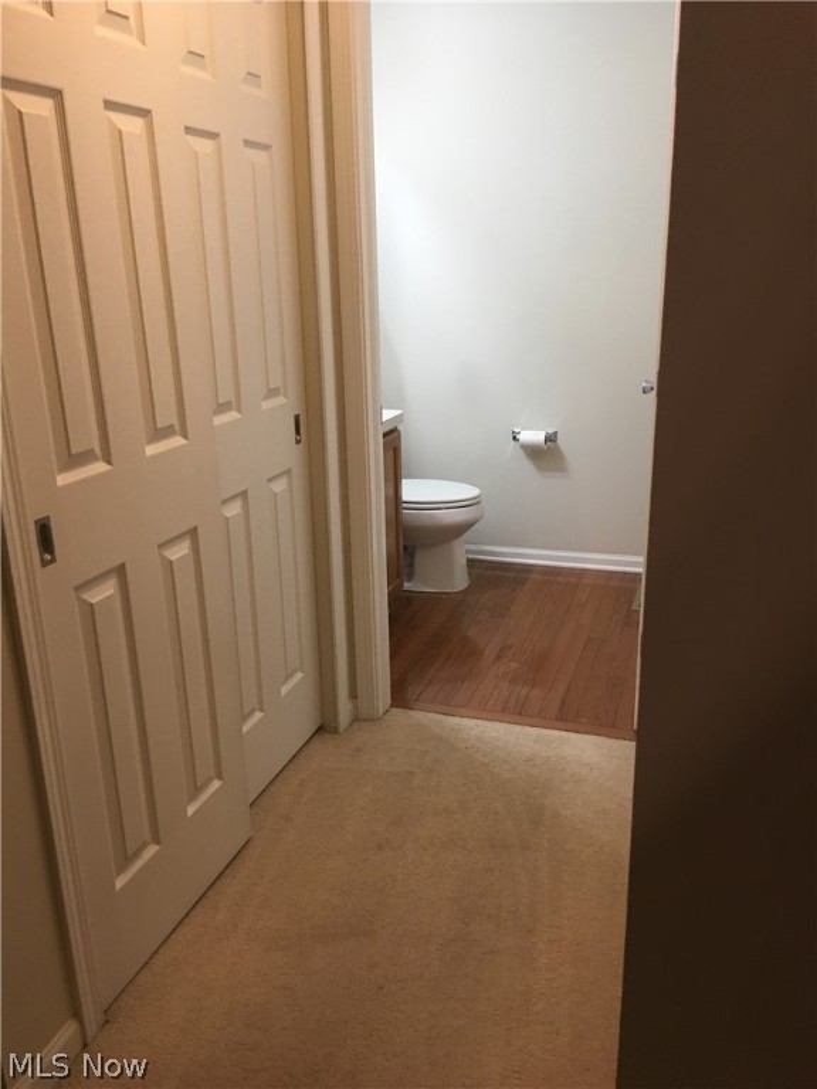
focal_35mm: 29
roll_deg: +2.7
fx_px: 913
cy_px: 544
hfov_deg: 48.2
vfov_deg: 61.7
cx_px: 408
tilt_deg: -17.1
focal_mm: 4.15
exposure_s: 1/15
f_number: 2.2
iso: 50
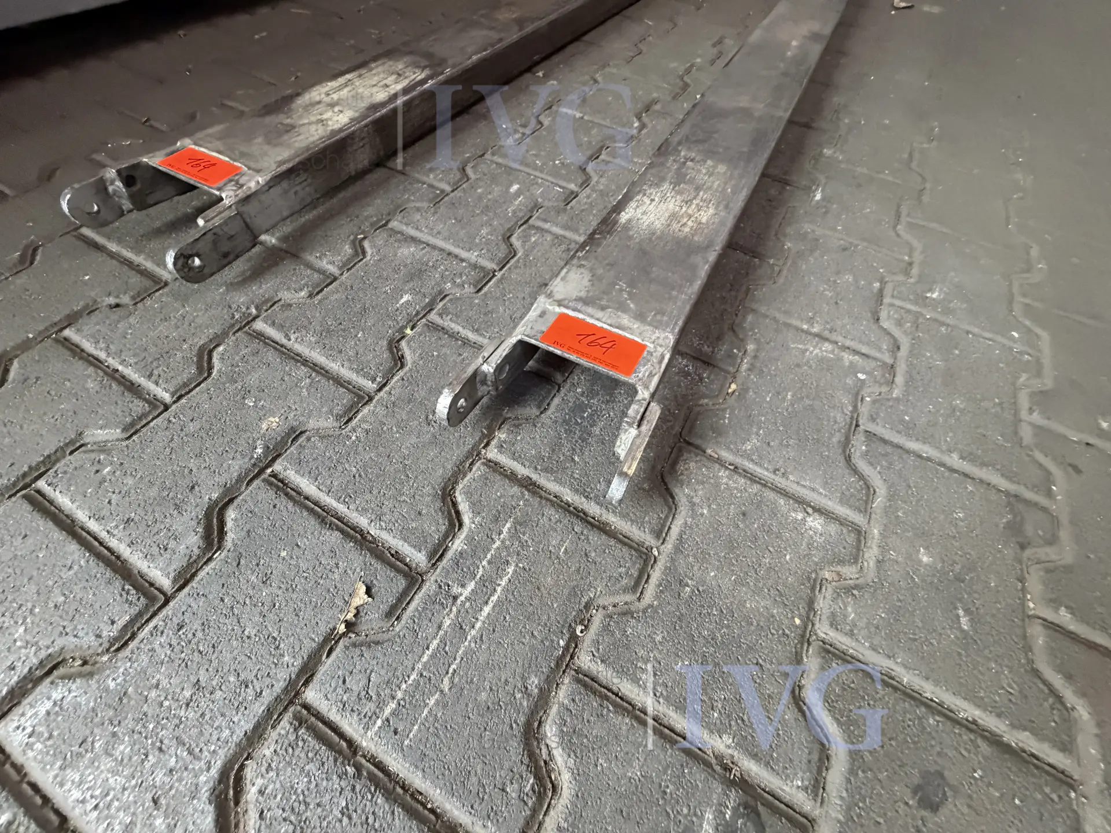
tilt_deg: -56.6
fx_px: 449
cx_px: 556
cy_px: 416
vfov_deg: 85.7
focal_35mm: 14
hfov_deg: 102.1
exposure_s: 1/60
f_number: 2.2
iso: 800
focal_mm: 2.22
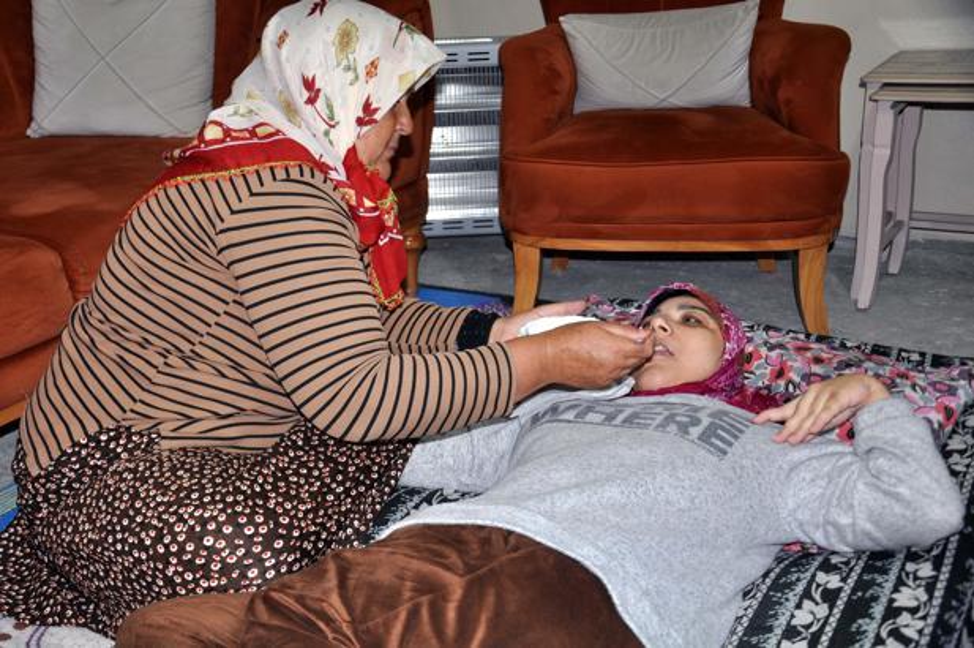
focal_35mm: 45
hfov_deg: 43.6
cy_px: 324
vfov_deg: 29.8
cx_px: 487
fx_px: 1216
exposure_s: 1/60
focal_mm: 30
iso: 400
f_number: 4.2
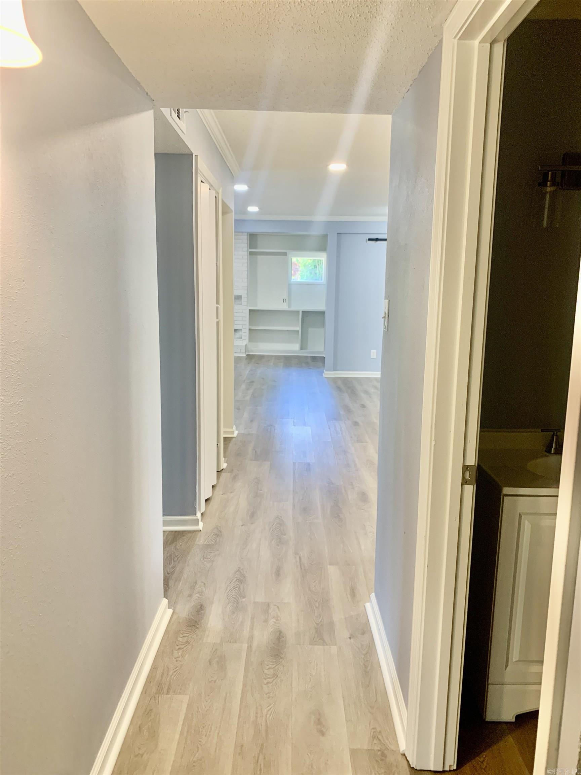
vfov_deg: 67.3
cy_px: 388
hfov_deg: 53.1
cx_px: 290
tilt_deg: -9.0
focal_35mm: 26
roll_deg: -1.7
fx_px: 582
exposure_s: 1/60
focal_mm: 4.25
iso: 125
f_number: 1.8
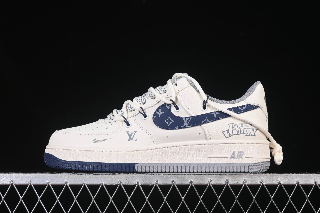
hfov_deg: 27.0
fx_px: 667
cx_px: 160
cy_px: 106
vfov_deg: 18.2
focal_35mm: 75
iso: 160
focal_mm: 50
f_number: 8
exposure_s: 1/80
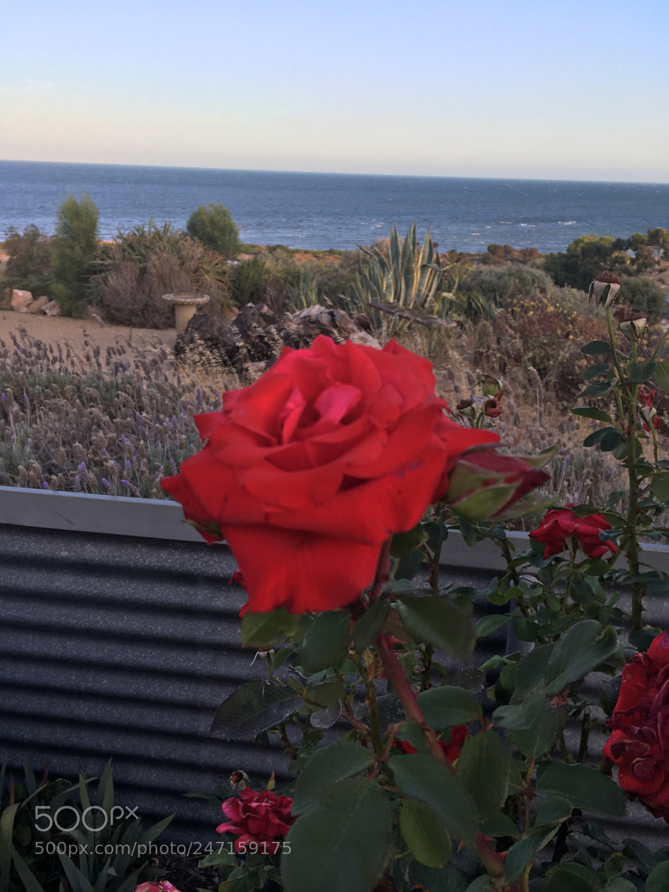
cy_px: 446
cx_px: 334
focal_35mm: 29
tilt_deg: -18.7
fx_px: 747
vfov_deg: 61.7
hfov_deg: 48.2
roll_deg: +0.1
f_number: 2.2
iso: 25
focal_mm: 4.15
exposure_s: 1/232
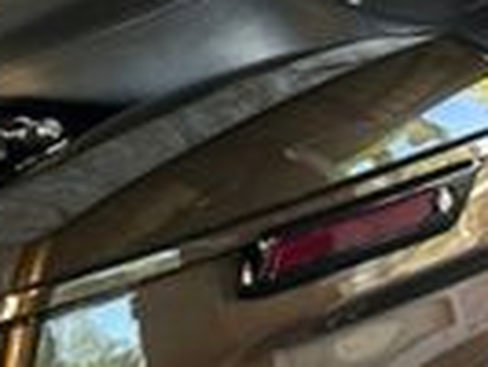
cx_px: 297
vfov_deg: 11.9
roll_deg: +1.0
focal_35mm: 125
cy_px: 172
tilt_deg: -14.9
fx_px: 1764
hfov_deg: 15.7
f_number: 1.5
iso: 125
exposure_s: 1/121
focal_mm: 5.7
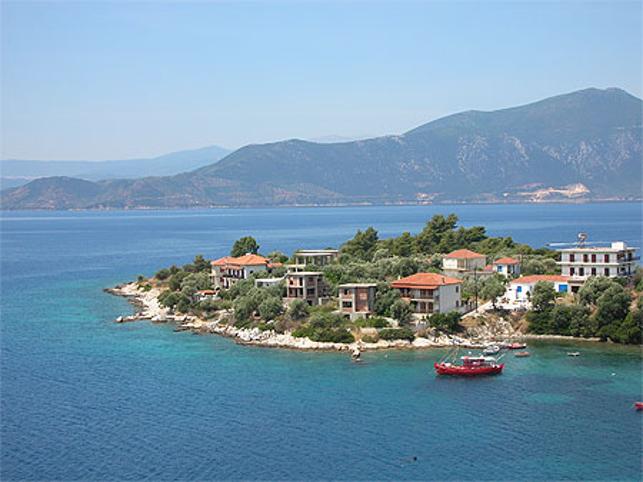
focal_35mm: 69
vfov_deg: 21.3
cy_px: 241
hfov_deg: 28.2
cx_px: 322
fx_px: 1281
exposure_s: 1/548
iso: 50
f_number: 3.9
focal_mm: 11.5
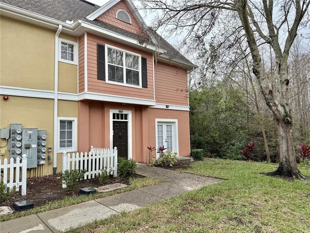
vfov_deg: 56.8
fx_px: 215
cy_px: 116
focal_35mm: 24
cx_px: 155
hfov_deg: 71.6
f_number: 1.78
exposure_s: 1/1585
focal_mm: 6.76
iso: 100
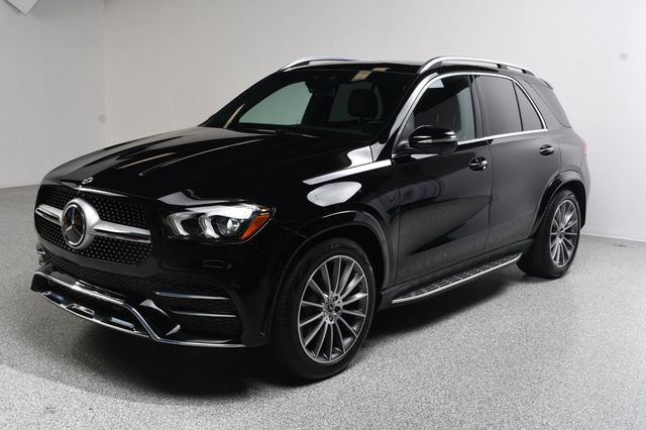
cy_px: 215
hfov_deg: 49.6
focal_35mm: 39
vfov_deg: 34.2
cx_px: 323
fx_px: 699
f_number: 10
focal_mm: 26
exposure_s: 1/160
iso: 100
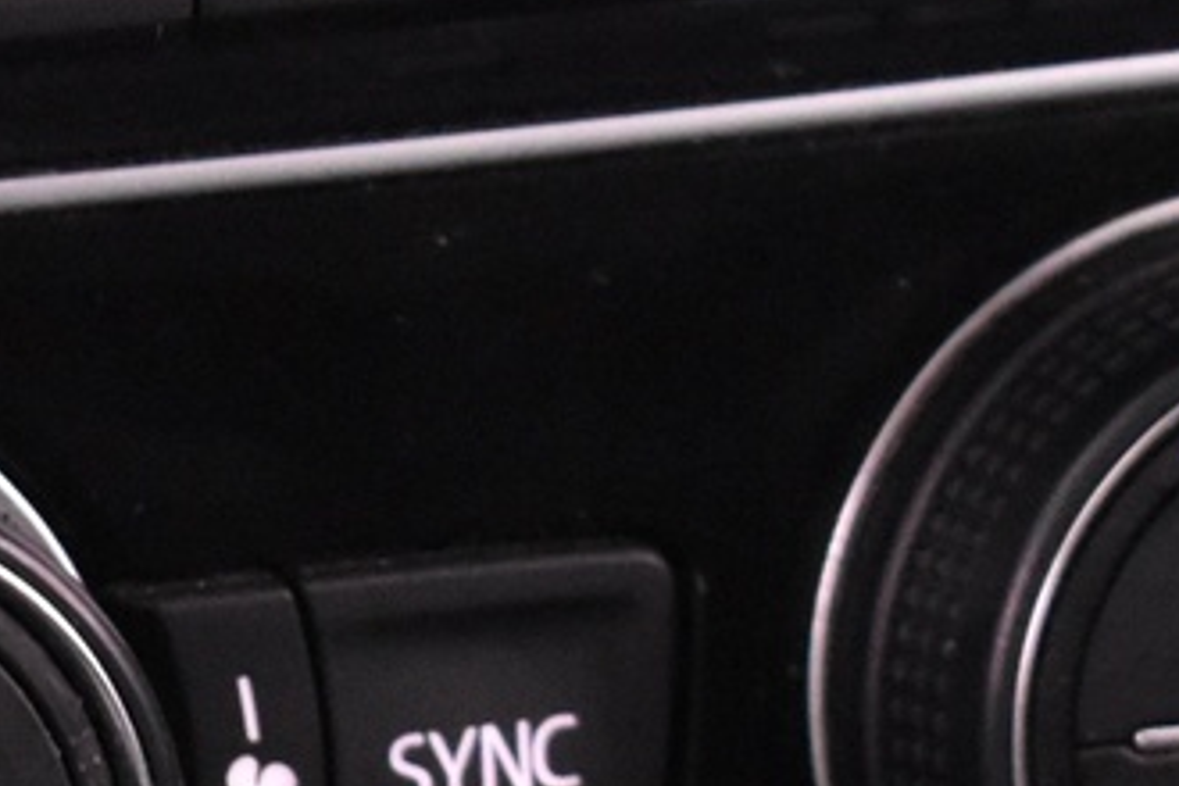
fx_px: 11560
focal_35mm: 353
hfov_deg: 5.8
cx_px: -625
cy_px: 618
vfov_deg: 3.9
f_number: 5.3
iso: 3200
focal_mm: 48
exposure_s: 1/10
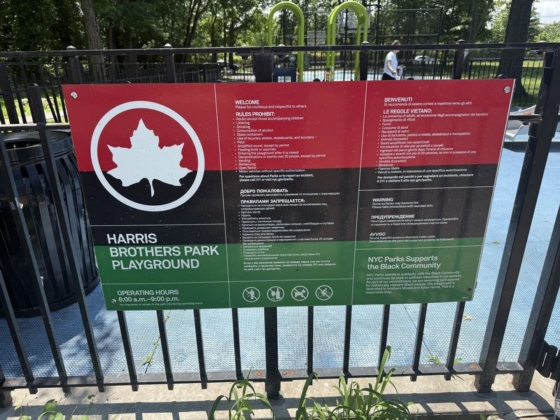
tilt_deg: -22.4
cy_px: 210
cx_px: 280
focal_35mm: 24
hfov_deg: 71.6
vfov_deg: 56.8
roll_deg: +0.9
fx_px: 388
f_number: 1.78
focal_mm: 6.76
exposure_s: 1/2000
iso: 80
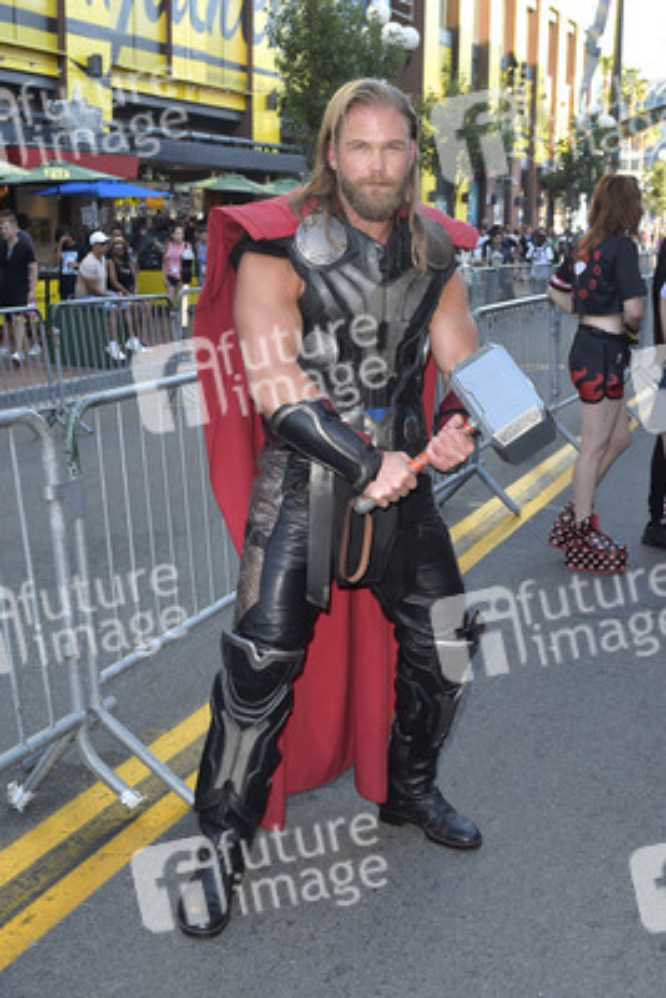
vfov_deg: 54.4
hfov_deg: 37.9
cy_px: 499
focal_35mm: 35
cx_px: 333
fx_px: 970
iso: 320
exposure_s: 1/250
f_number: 6.3
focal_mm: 35
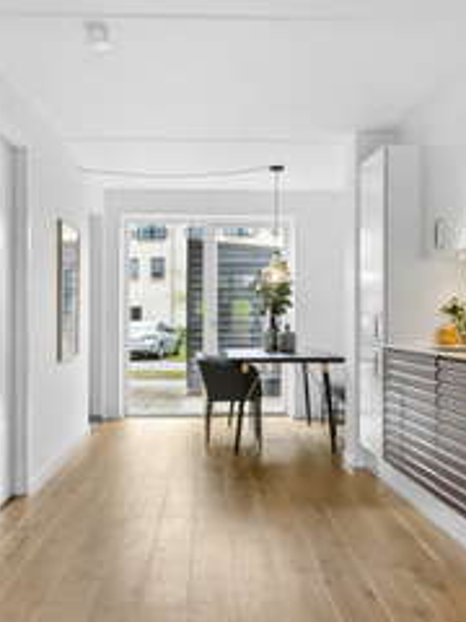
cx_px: 254
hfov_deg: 33.7
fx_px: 769
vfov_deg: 44.0
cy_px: 321
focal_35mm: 43
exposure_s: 1/50
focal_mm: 17
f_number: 8
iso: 500
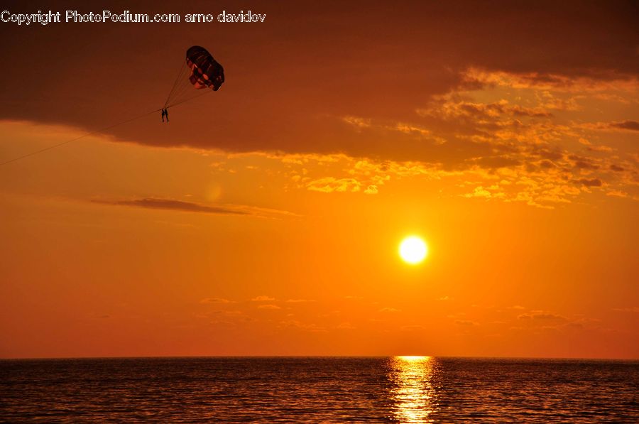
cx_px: 320
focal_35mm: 147
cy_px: 212
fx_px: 2605
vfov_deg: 9.3
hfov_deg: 14.0
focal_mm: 98
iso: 200
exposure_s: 1/1250
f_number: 9
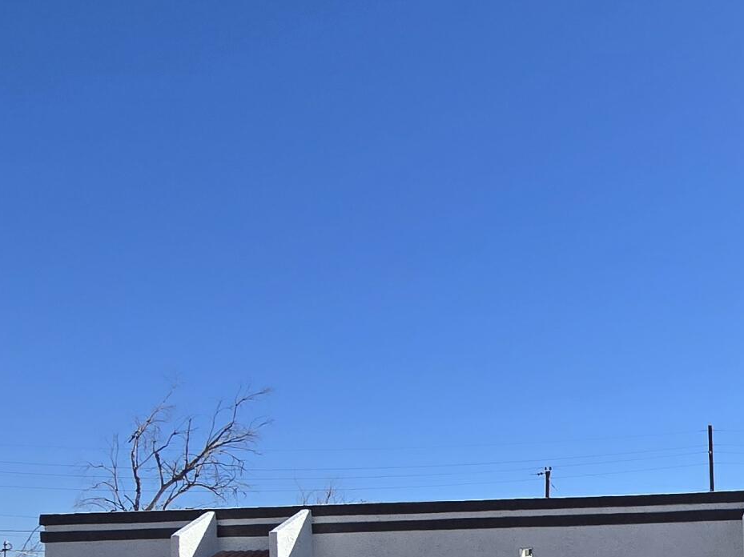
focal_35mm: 42
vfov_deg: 31.1
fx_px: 902
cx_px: 788
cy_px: 592
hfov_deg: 38.3
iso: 50
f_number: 2.2
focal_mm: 2.2
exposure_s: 1/3084
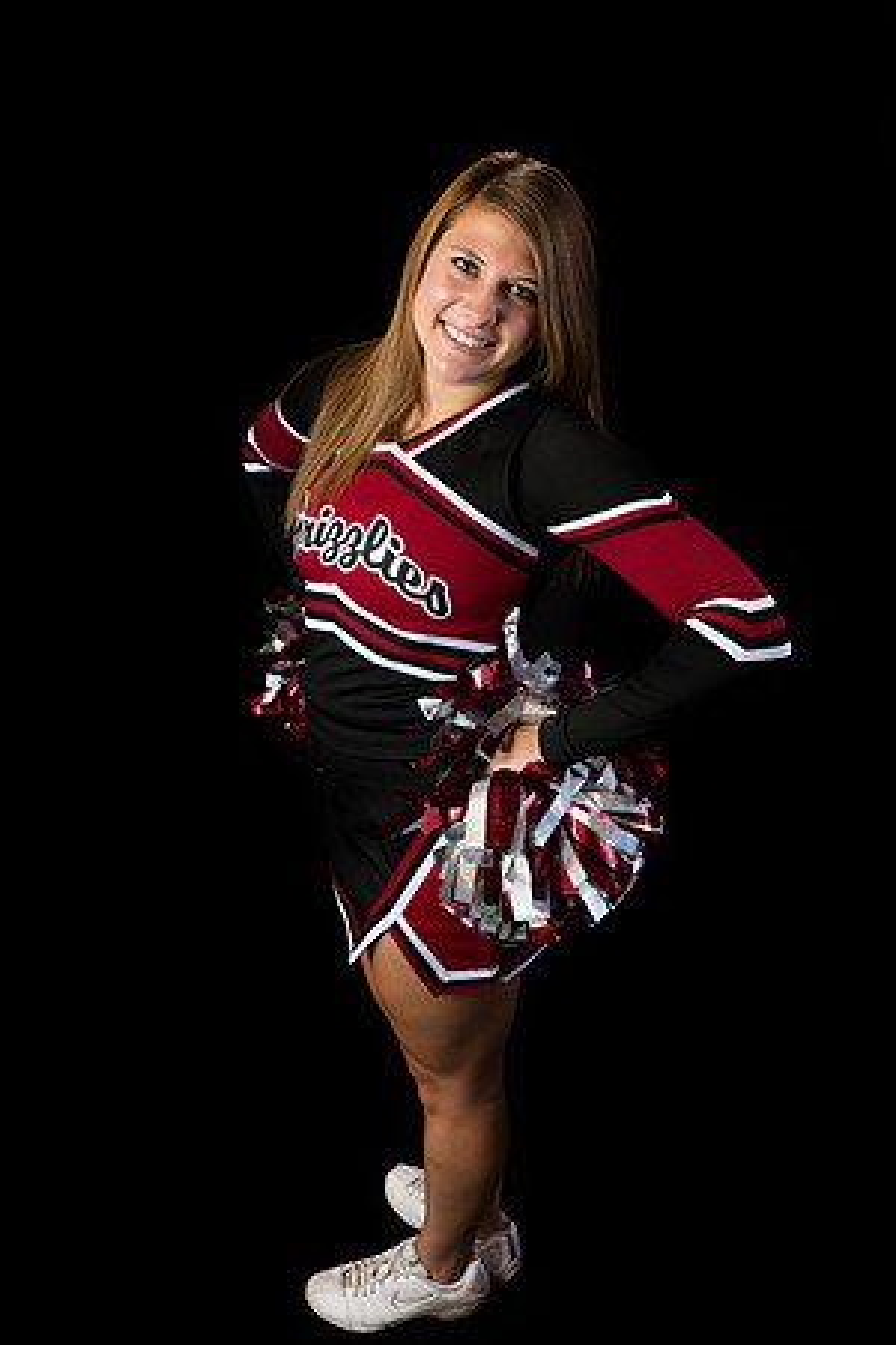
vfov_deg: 54.4
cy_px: 672
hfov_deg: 37.9
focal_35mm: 35
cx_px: 448
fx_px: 1307
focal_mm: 35
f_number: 7.1
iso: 100
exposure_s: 1/200
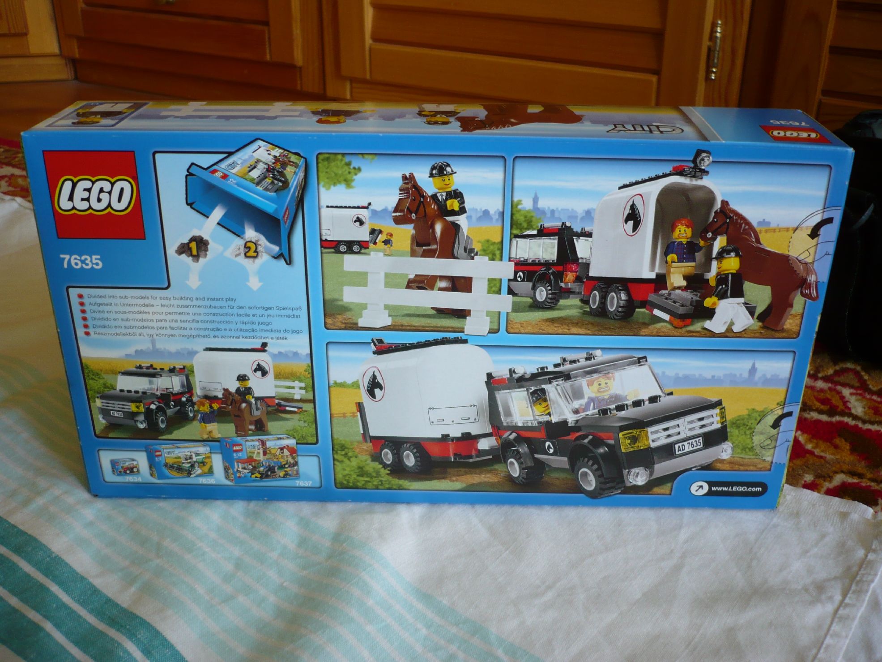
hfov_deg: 52.6
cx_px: 441
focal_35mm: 35
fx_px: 892
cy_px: 331
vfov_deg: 40.7
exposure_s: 1/30
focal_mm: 5.8
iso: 100
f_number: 2.8
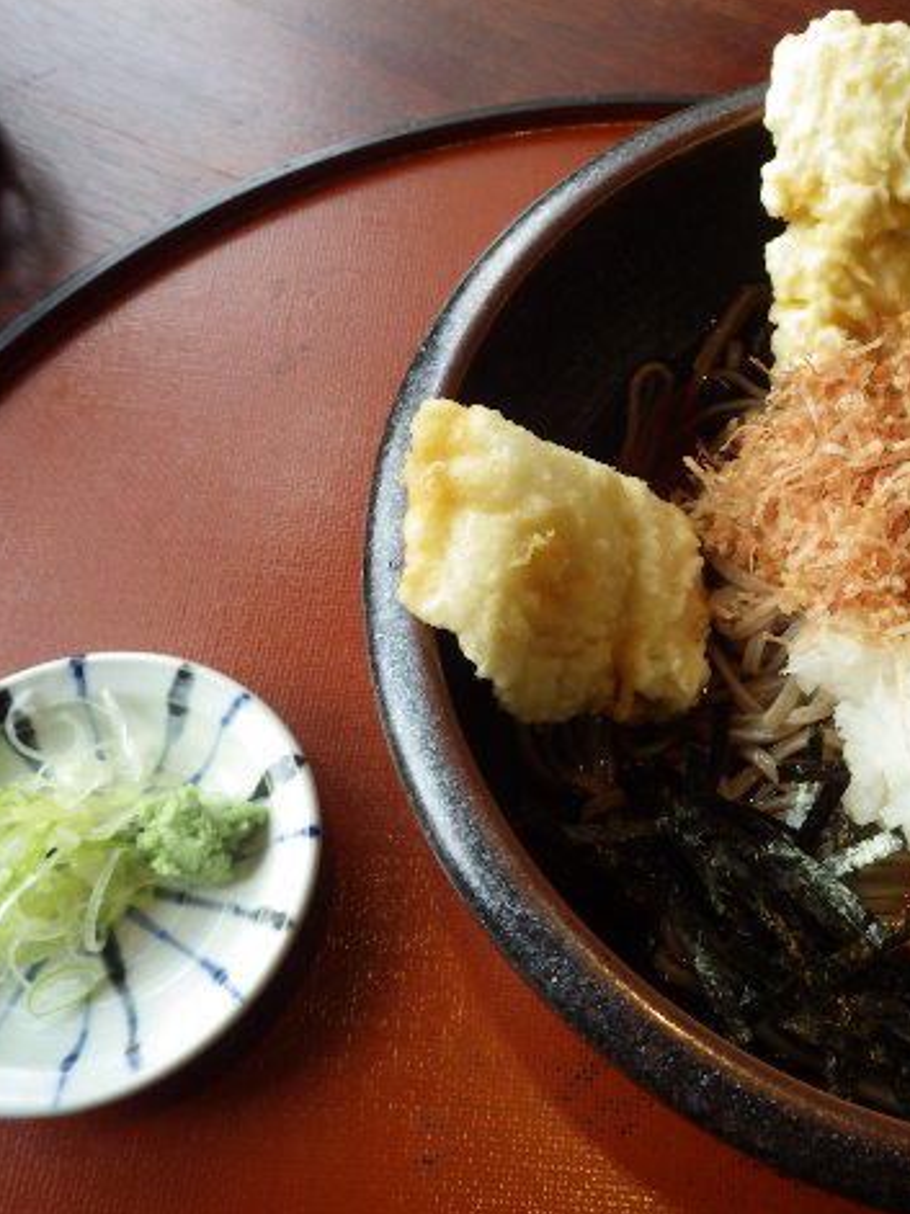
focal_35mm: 34
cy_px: 601
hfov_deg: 40.2
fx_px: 1192
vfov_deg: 54.0
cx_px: 717
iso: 125
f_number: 2.8
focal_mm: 4.5
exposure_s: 1/160
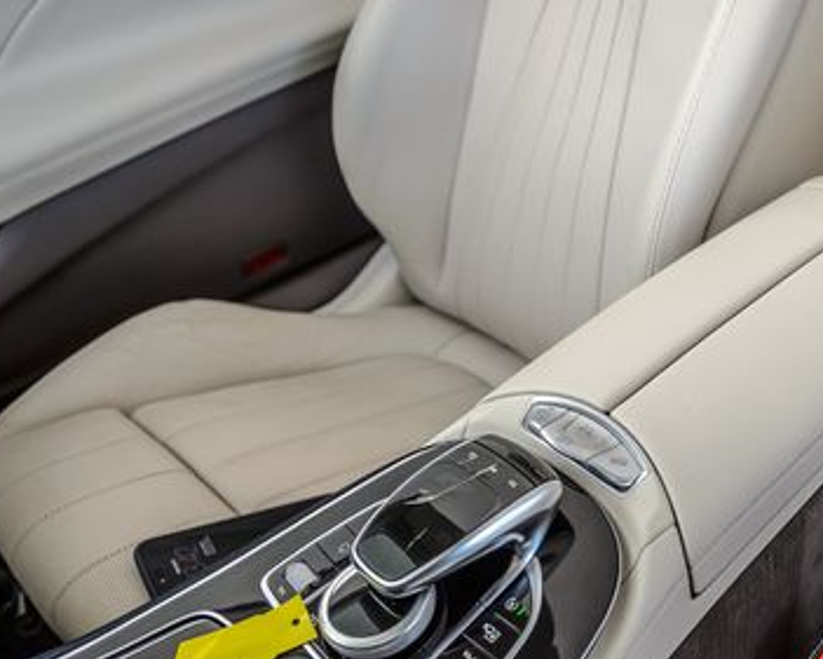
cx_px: 682
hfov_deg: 42.4
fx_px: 999
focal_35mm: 41
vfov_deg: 36.4
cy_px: 387
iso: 400
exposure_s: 1/500
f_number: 4
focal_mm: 24
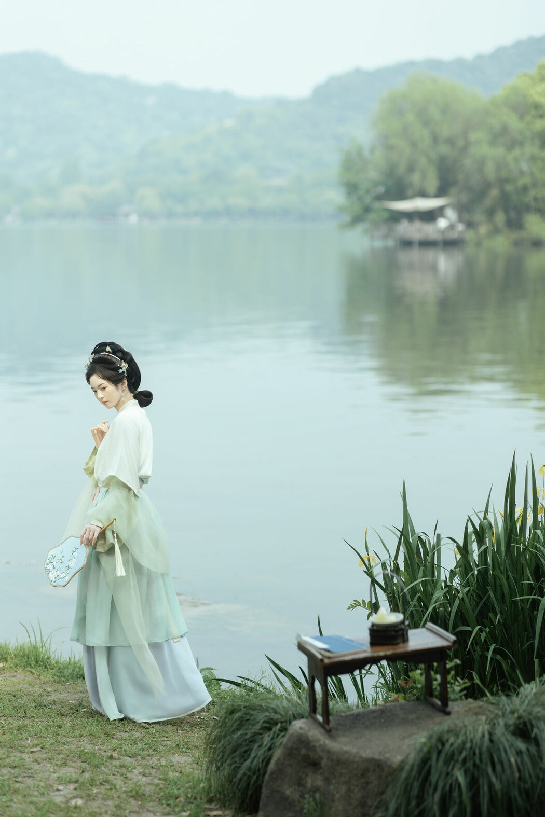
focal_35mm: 85
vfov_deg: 23.9
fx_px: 1930
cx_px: 272
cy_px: 408
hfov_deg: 16.1
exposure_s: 1/2500
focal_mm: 85
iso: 100
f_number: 2
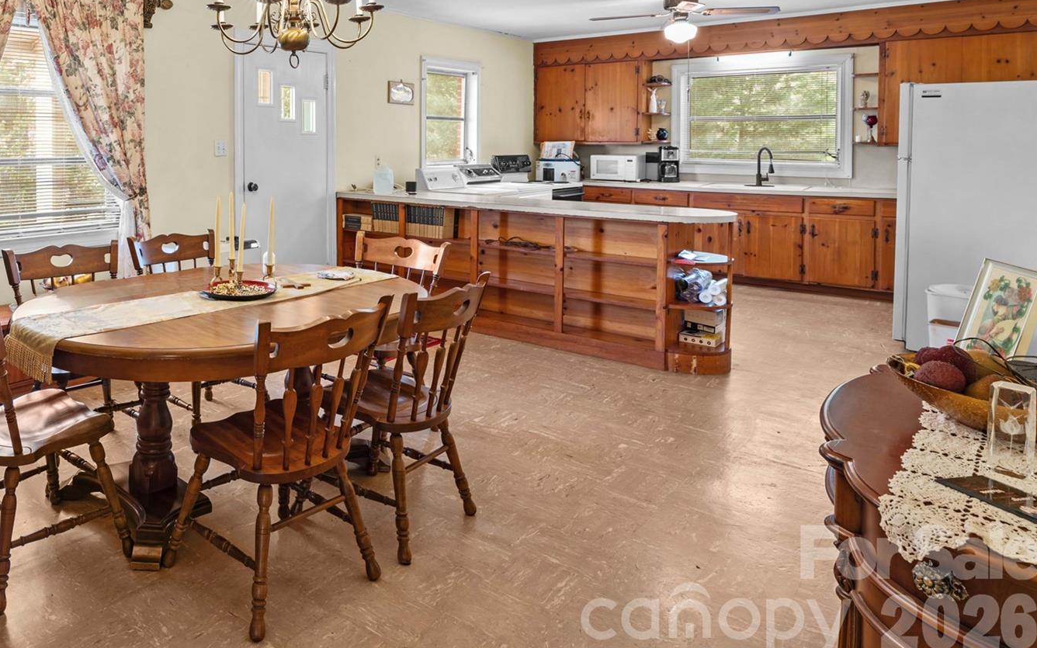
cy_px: 148
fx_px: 707
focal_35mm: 25
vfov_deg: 47.1
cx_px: 253
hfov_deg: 67.7
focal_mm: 16
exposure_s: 1.6
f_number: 8
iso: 100
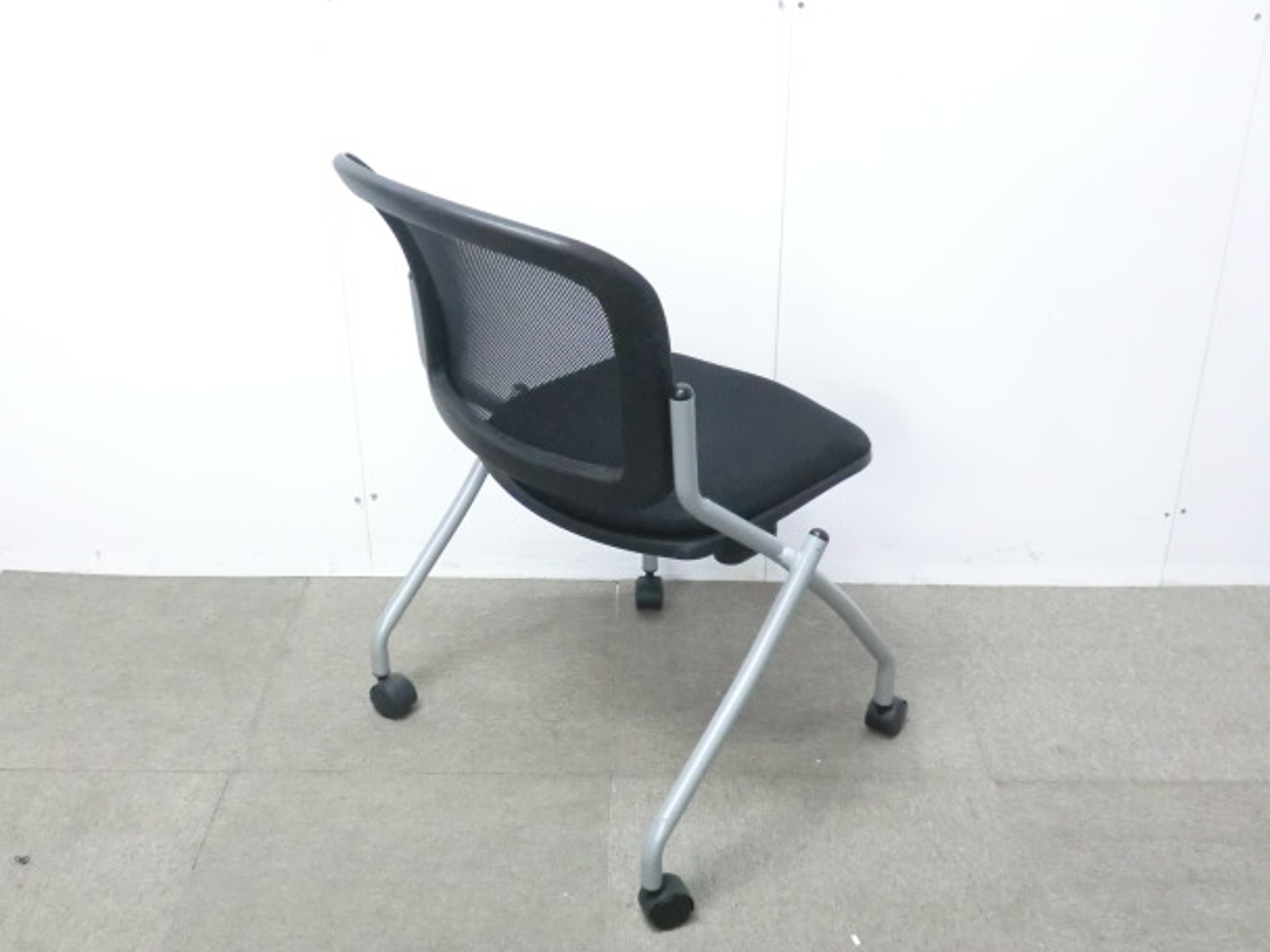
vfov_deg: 36.0
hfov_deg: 46.8
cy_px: 455
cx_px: 627
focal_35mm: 40
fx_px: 1468
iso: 800
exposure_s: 1/20
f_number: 3.9
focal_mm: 6.9
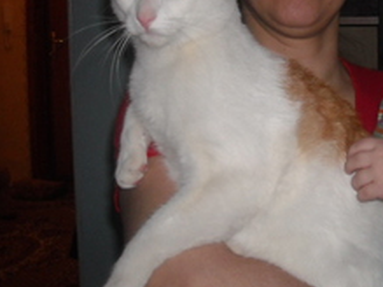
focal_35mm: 72
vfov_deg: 20.2
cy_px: 49
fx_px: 796
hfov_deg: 26.7
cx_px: 292
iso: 200
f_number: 2.8
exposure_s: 1/60
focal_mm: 5.7
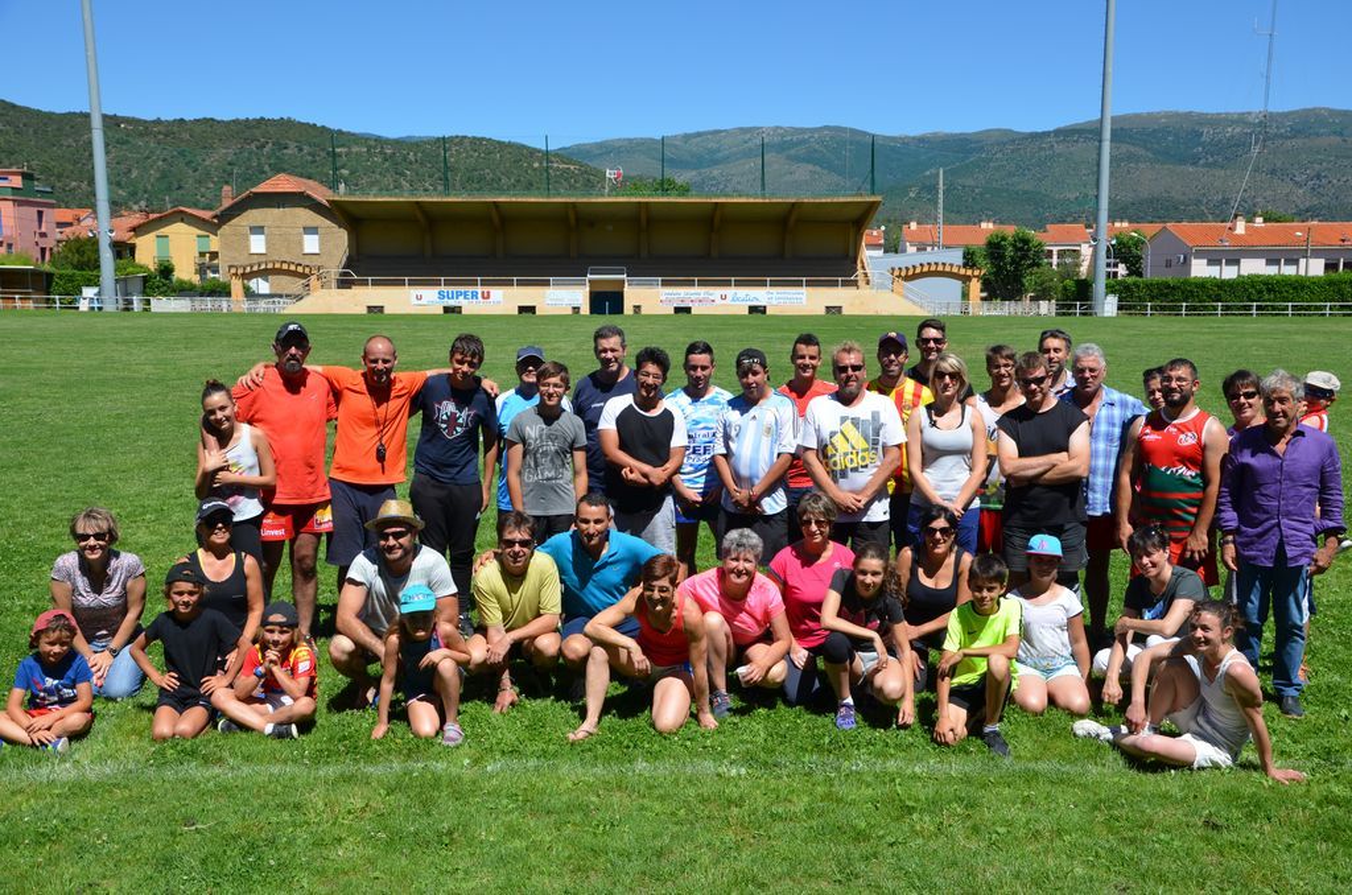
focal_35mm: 36
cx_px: 676
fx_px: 1349
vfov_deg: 36.7
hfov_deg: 53.2
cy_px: 448
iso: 100
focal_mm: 24
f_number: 9
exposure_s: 1/320
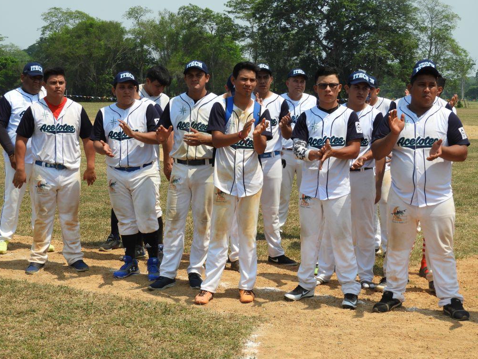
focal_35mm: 66
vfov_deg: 22.3
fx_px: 911
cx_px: 237
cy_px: 179
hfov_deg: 29.4
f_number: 4.2
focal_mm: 11.6
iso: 100
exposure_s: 1/800
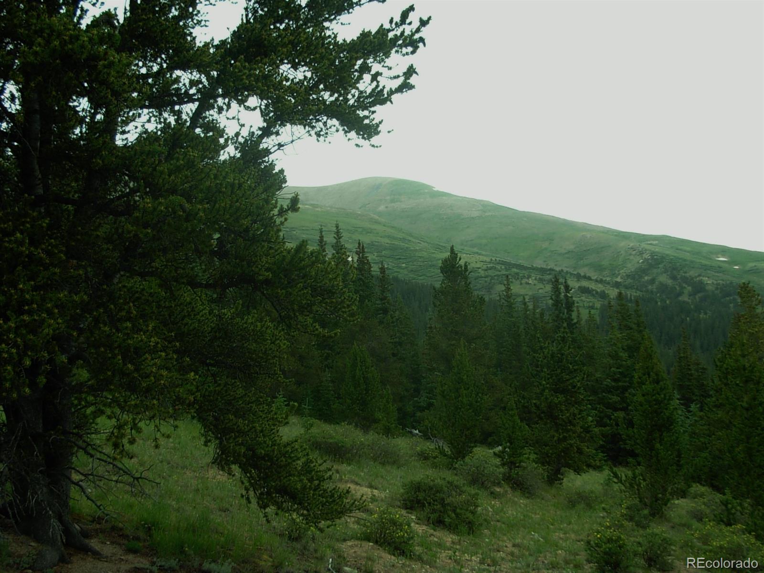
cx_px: 382
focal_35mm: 38
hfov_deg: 49.0
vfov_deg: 37.7
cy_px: 286
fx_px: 839
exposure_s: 1/95.8
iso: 79
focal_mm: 6.3
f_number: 2.9
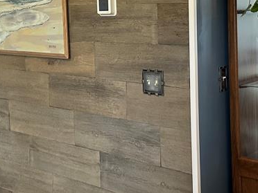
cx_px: 114
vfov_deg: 21.9
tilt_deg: -3.4
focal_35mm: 66
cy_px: 31
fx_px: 492
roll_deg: +2.1
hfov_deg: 29.4
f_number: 1.78
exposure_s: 1/60
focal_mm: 6.86
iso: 400
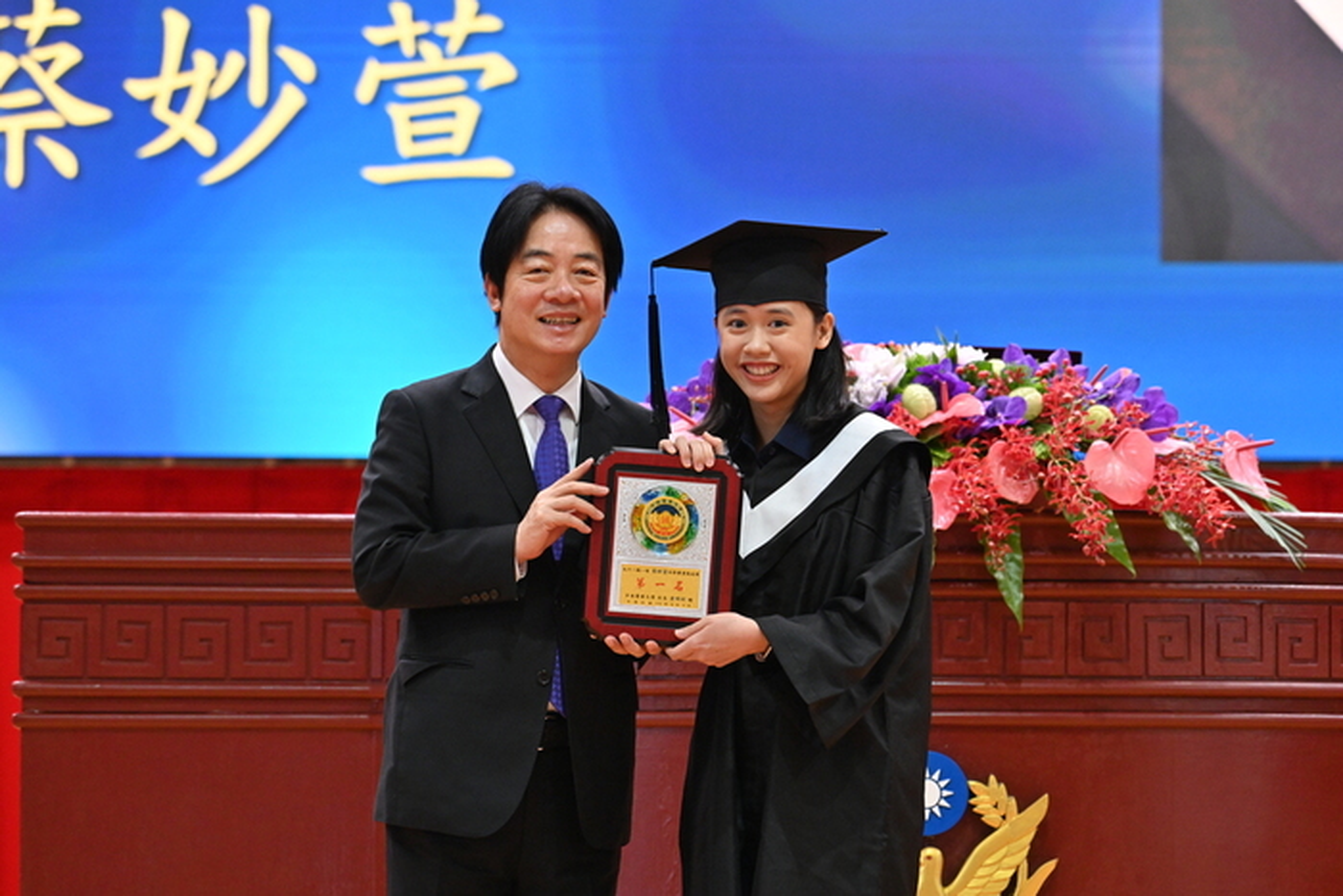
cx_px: 672
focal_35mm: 270
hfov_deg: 7.6
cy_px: 448
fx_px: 10074
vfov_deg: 5.1
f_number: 6.3
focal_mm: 270
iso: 3200
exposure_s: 1/160
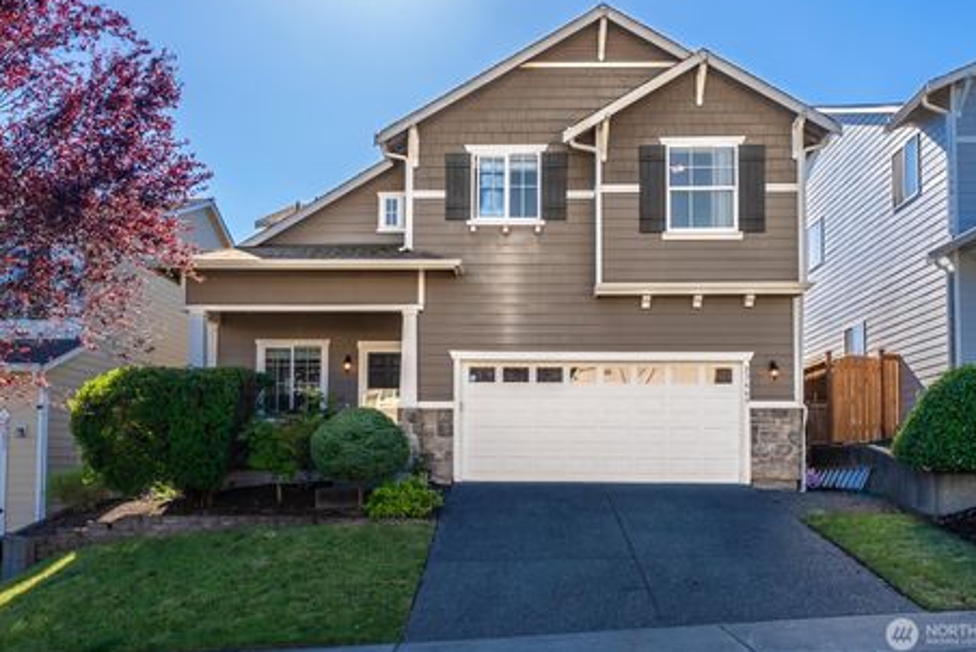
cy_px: 298
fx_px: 570
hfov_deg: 81.2
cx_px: 501
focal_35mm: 21
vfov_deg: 59.5
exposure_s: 1/125
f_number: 7.1
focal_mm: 19
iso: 80
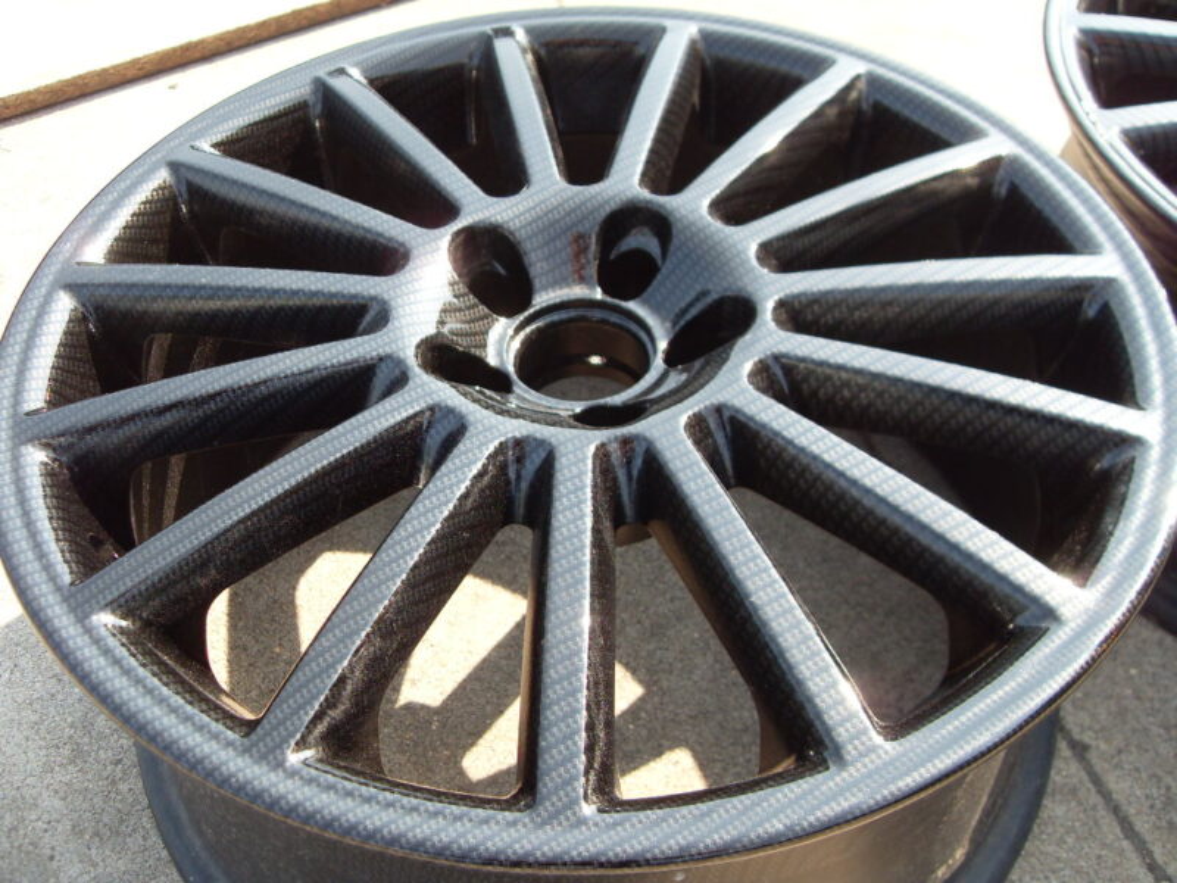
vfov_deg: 40.7
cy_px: 442
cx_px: 588
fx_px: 1190
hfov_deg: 52.6
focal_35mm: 35
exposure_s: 1/250
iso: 80
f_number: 2.8
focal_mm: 6.3
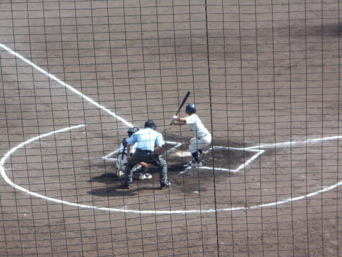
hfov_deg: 15.2
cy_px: 128
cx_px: 171
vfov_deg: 11.4
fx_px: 1284
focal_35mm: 130
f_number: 6.5
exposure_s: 1/125
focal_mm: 23
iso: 80
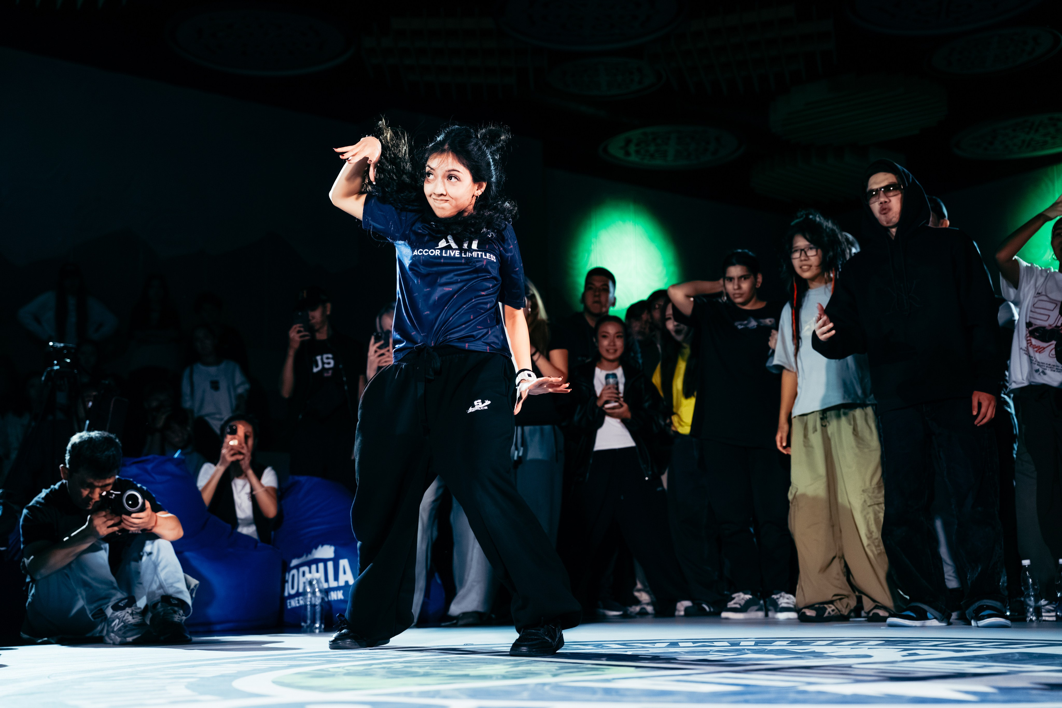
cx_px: 531
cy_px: 354
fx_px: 1445
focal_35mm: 49
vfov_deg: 27.5
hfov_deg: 40.3
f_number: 2.8
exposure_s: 1/800
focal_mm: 49
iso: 3200
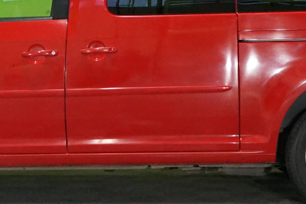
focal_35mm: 133
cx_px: 108
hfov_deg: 15.4
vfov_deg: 10.2
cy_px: -7
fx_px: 1131
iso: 6400
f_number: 8
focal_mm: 36
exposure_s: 1/125
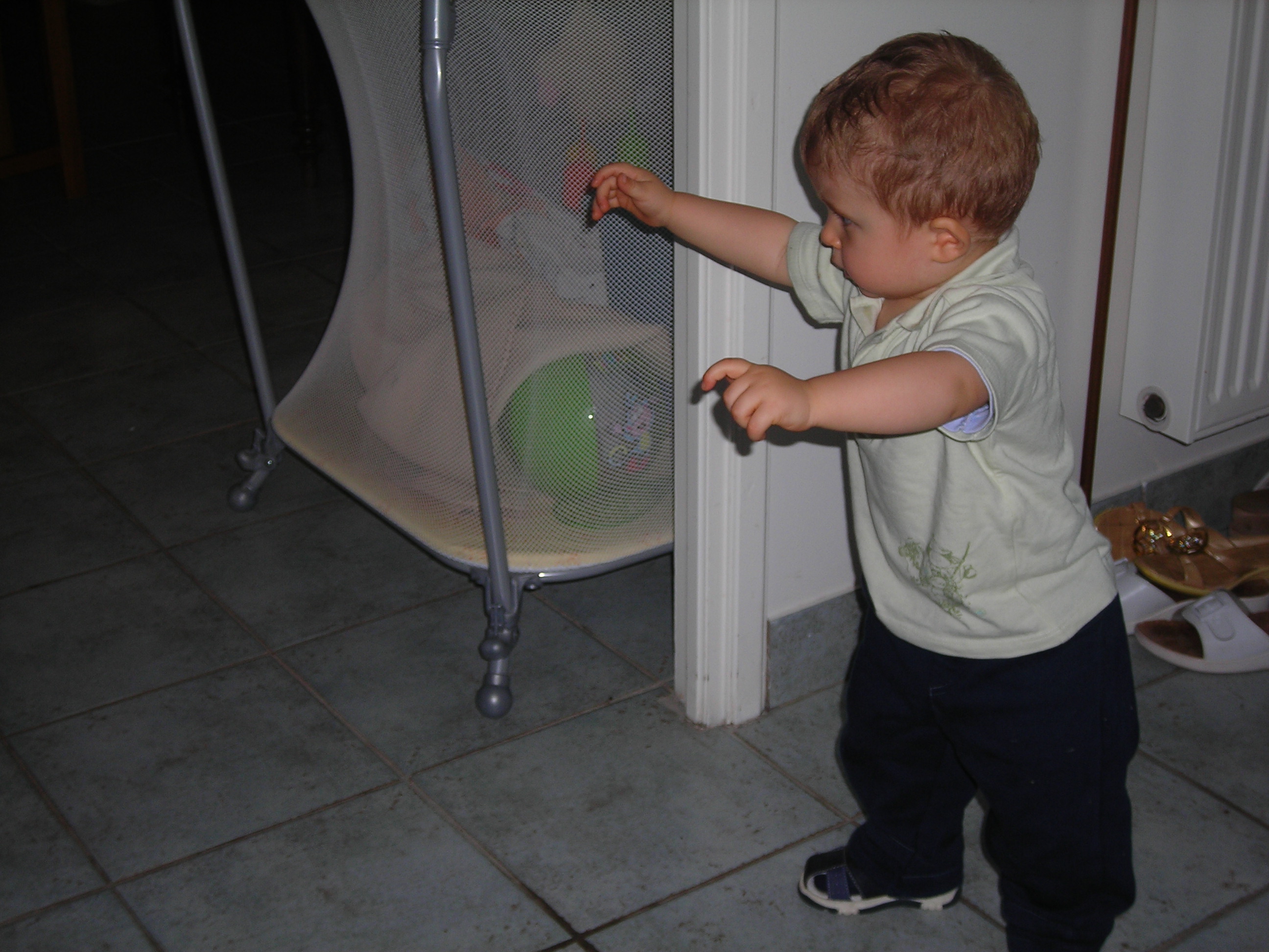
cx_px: 634
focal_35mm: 55
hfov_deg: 34.9
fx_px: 2016
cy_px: 476
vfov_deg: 26.6
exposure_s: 1/60.1
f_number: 3.6
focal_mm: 9.1
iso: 50
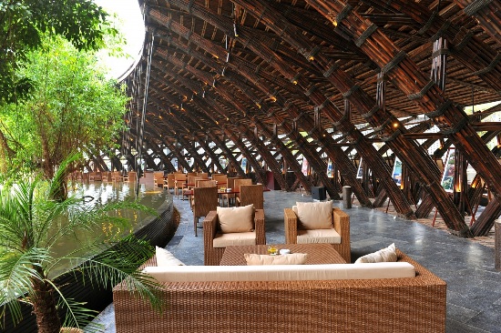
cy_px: 166
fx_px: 334
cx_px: 250
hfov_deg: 73.8
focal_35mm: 24
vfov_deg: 53.1
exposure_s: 1/10
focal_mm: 24
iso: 400
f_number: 6.3
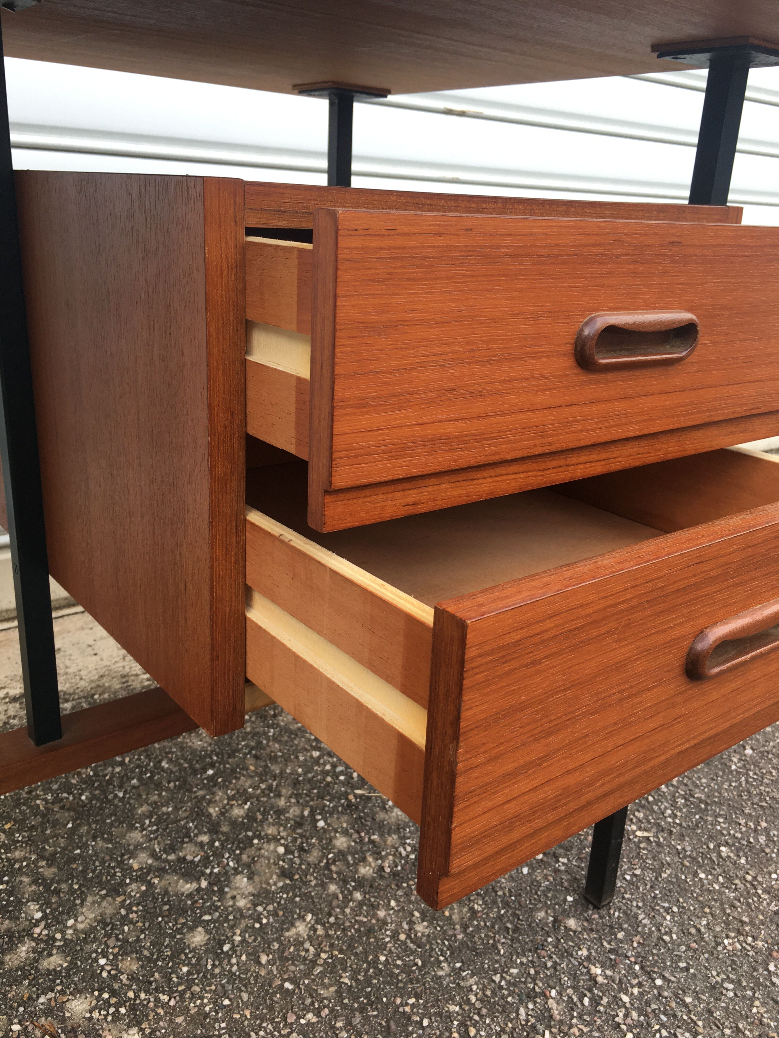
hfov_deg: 48.2
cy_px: 519
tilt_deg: -17.6
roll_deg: -3.0
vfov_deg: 61.7
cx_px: 390
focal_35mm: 29
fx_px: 870
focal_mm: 4.15
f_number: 2.2
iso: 32
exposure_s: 1/100
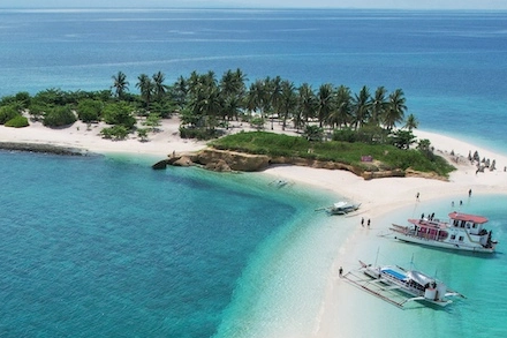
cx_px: 62
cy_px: 425
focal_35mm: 60
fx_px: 845
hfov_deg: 32.0
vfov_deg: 20.8
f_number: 2.8
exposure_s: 1/4000
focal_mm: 8.38
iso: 160
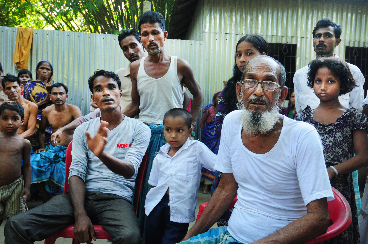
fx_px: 337
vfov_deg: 39.9
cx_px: 184
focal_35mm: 33
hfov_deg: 57.3
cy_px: 122
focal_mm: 22
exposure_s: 1/60
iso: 500
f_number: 4
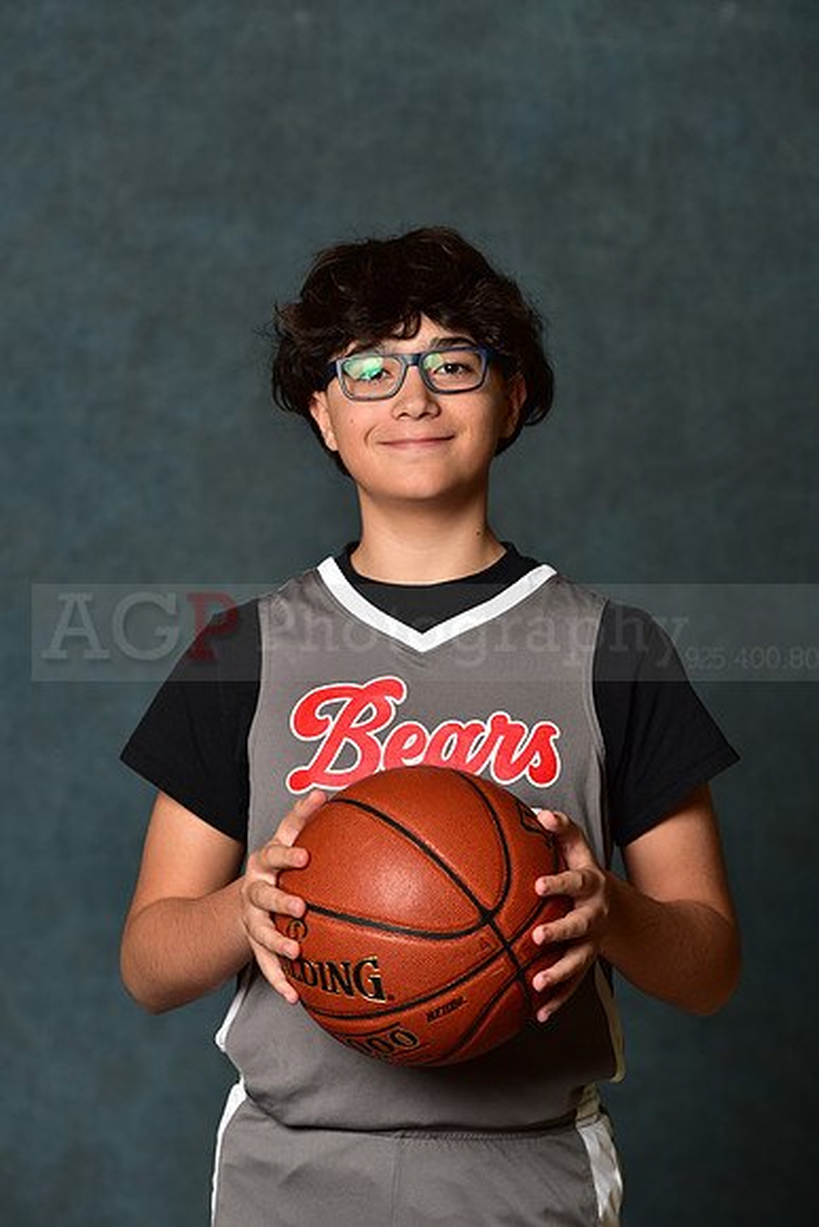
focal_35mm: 180
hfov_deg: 7.6
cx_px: 410
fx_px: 6138
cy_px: 614
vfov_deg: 11.4
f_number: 4.5
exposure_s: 1/200
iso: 200
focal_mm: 180
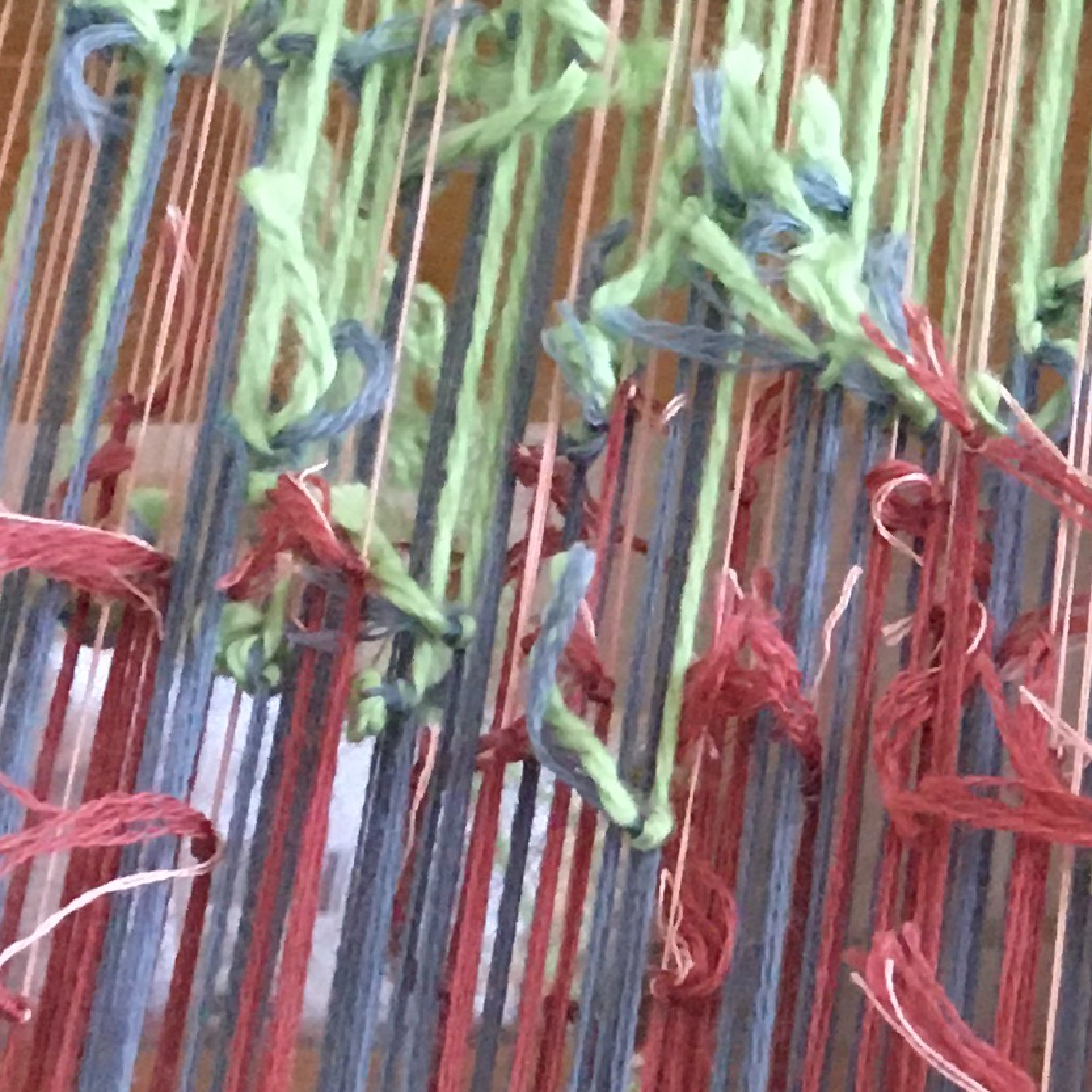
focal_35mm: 124
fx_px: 4426
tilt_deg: -55.5
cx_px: 1972
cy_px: 690
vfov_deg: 14.1
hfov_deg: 12.8
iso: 200
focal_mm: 4.15
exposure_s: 1/20
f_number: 2.2
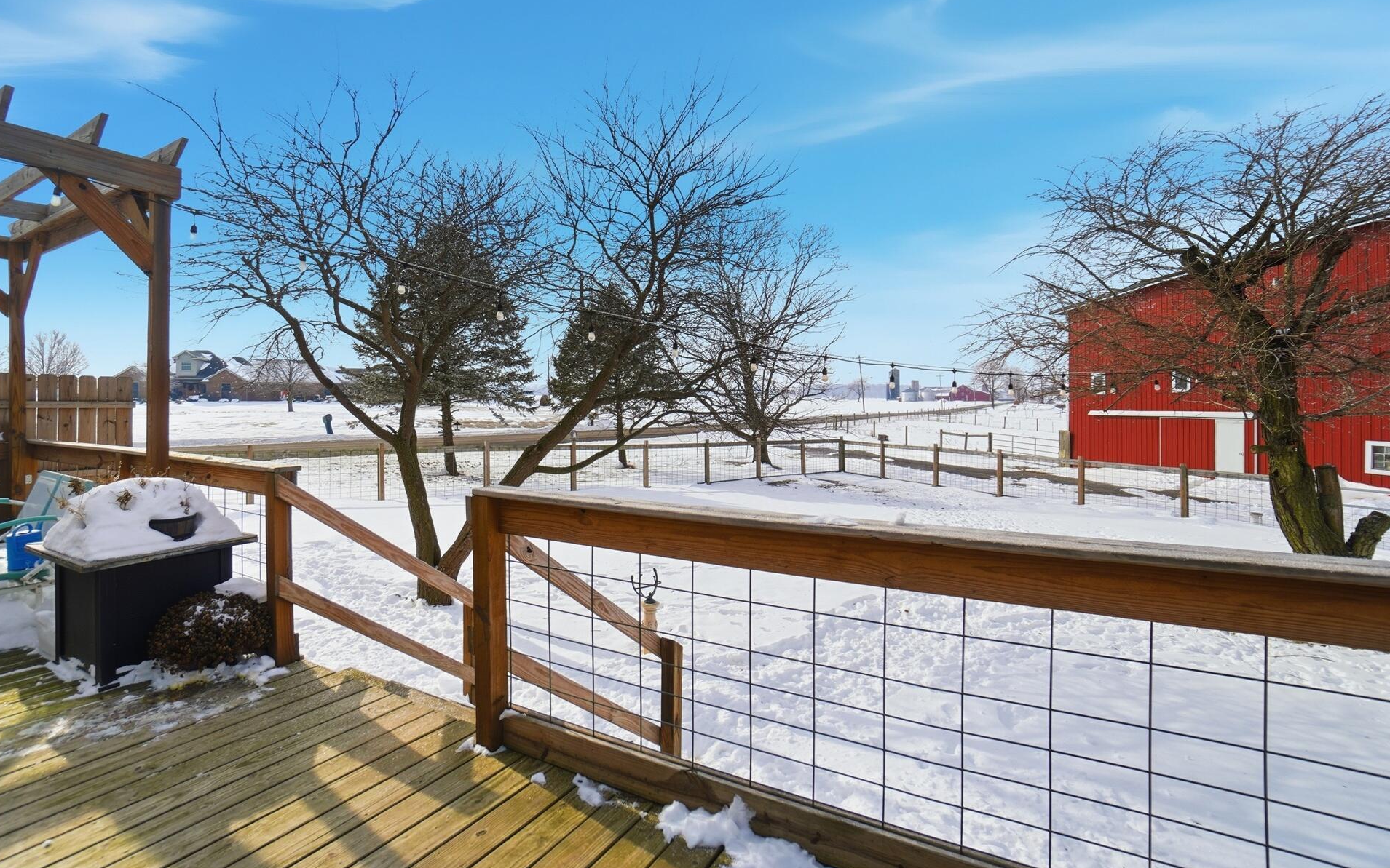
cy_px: 387
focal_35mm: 16
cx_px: 685
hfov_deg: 97.8
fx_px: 606
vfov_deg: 71.0
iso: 100
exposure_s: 1/4000
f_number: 4
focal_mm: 10
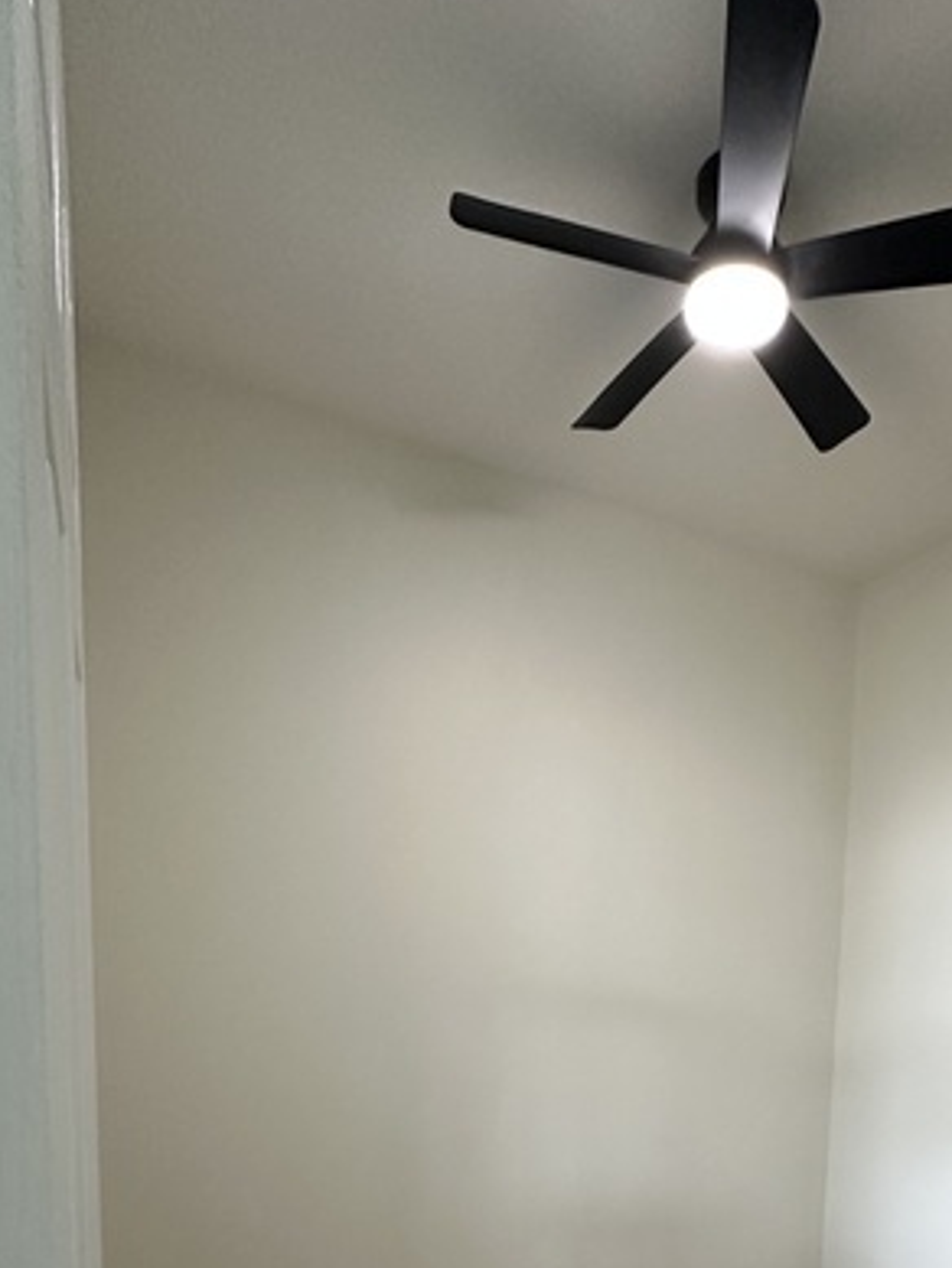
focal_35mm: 24
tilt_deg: -5.9
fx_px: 880
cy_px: 1064
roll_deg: -3.0
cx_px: 646
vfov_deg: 63.5
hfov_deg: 55.5
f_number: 2.2
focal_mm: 2.22
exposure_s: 1/60
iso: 400
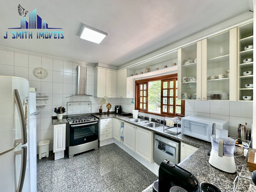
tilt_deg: +0.1
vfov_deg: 85.7
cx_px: 128
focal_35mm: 14
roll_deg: -0.9
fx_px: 104
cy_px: 96
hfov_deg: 102.1
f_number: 2.2
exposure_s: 1/120
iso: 64
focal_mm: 2.22
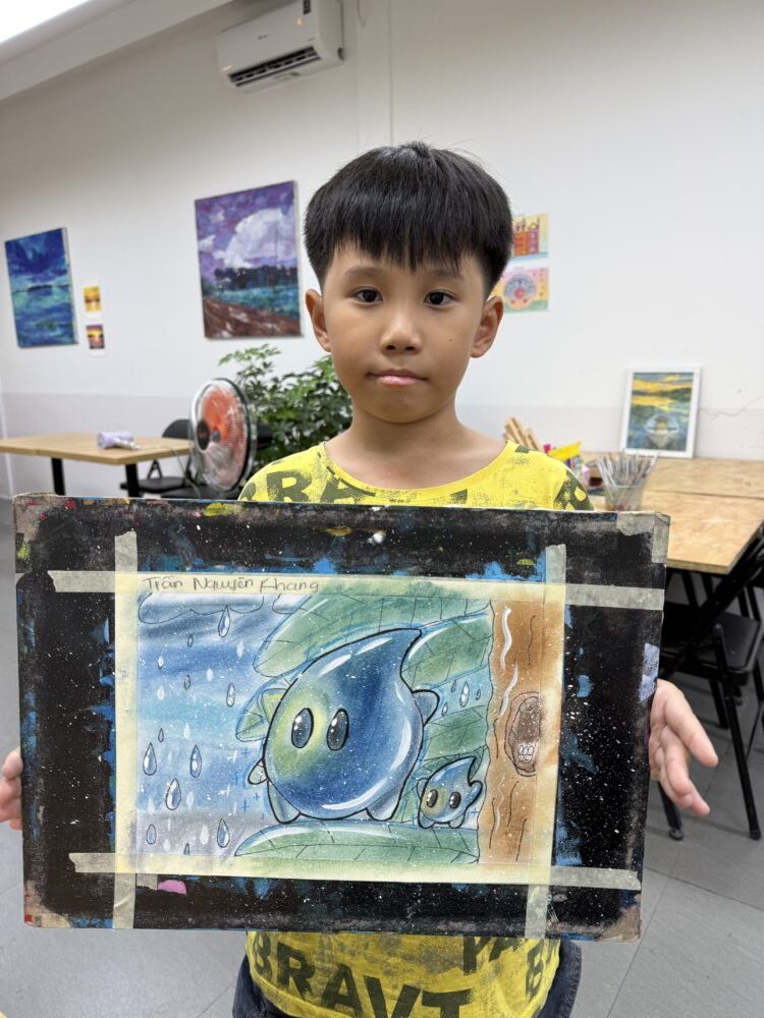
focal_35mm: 24
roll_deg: +1.2
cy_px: 509
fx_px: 706
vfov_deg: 71.6
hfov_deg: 56.8
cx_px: 382
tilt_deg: -10.8
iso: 64
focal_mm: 6.76
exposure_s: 1/100
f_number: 1.78
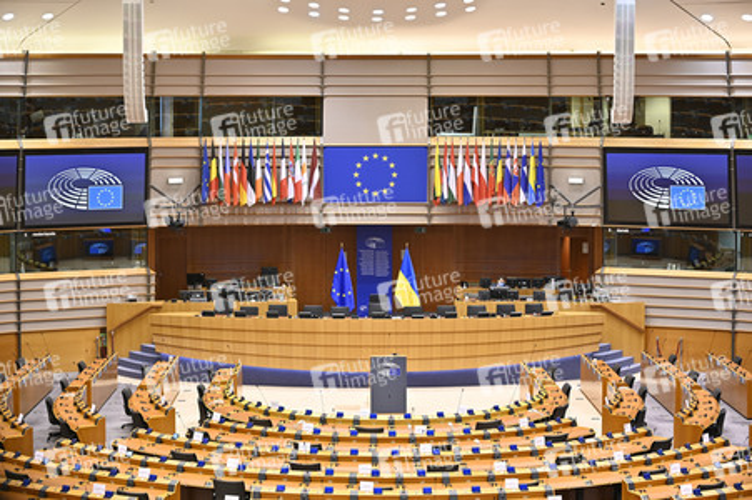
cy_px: 250
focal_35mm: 78
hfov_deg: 26.0
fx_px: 1628
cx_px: 376
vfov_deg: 17.5
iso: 800
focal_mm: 78
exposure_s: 1/200
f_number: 2.8
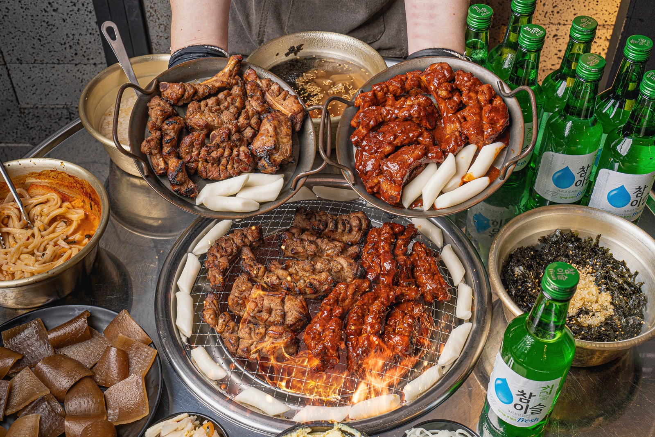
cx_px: 328
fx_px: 801
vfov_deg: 30.5
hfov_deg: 44.5
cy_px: 218
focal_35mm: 44
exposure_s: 1/30
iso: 100
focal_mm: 44
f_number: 11
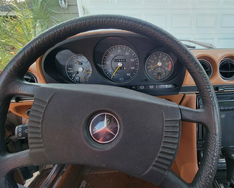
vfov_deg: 76.6
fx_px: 118
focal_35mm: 17
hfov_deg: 87.0
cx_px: 153
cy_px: 81
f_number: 2.2
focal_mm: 2.2
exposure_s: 1/60
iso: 64
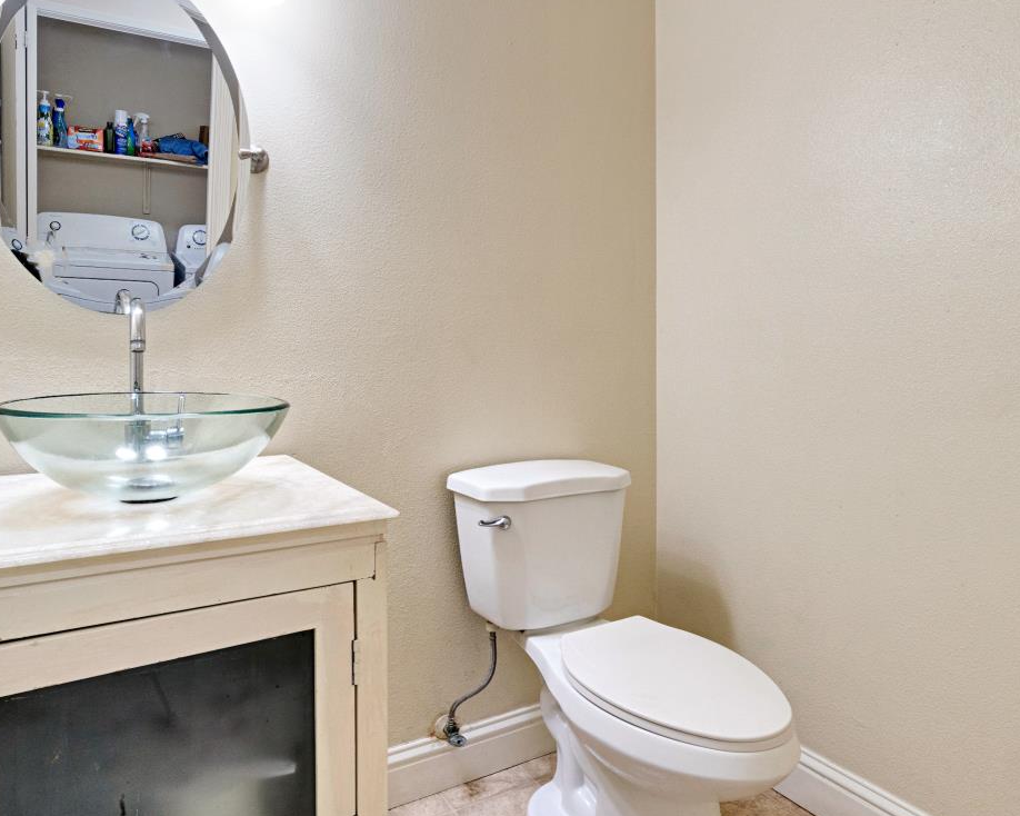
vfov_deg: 60.6
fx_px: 694
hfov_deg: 72.5
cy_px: 351
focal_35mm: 23
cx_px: 469
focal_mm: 10
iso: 400
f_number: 8
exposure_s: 1/15
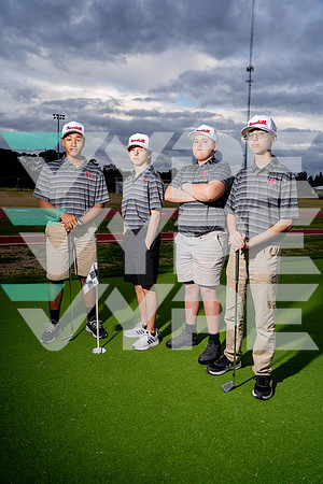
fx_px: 377
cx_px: 162
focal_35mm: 28
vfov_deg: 65.5
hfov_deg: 46.4
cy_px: 242
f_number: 4
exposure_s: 1/250
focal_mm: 28
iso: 100
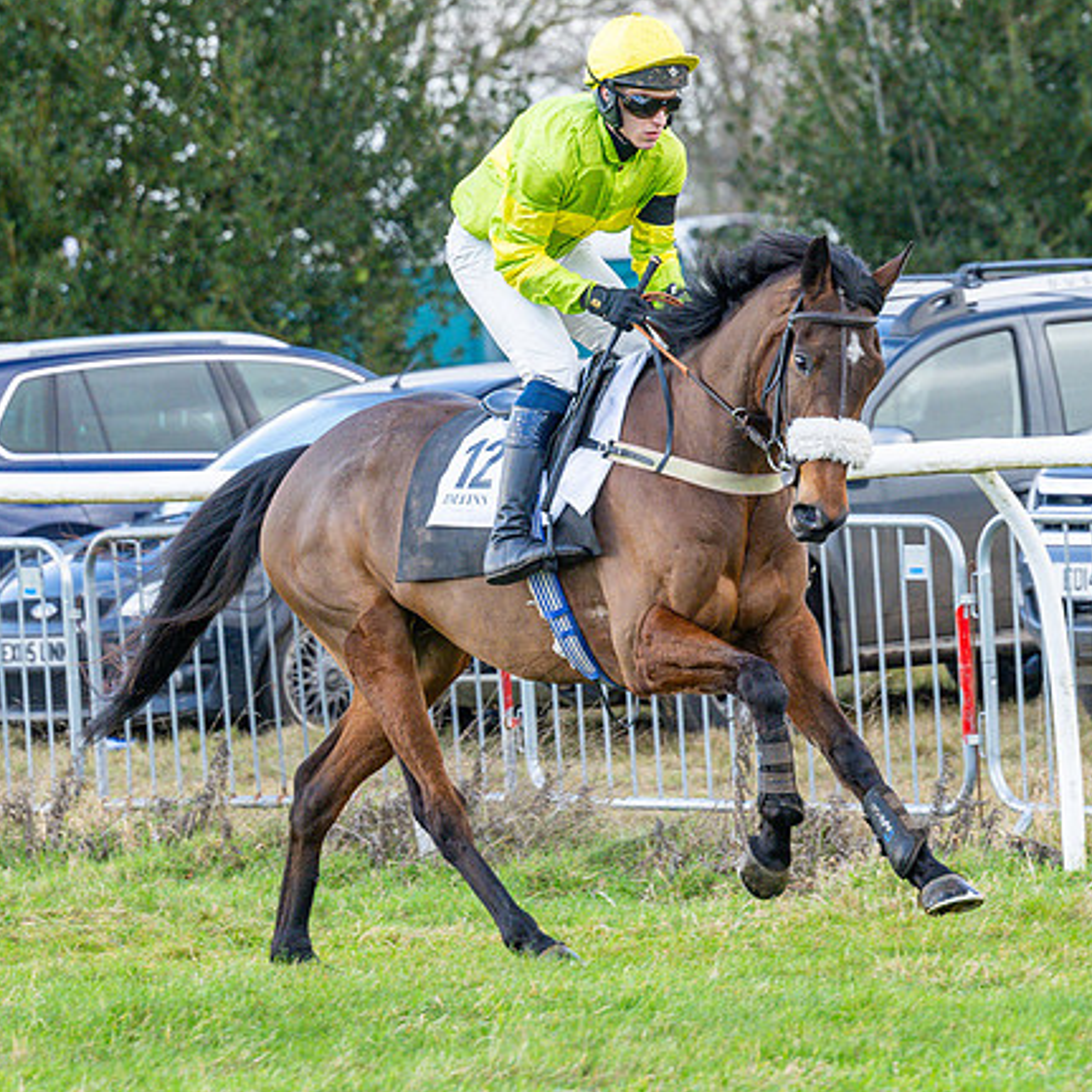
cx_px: 636
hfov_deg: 4.8
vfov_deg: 4.8
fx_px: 13134
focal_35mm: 368
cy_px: 478
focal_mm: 150
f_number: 4
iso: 500
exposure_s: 1/1000
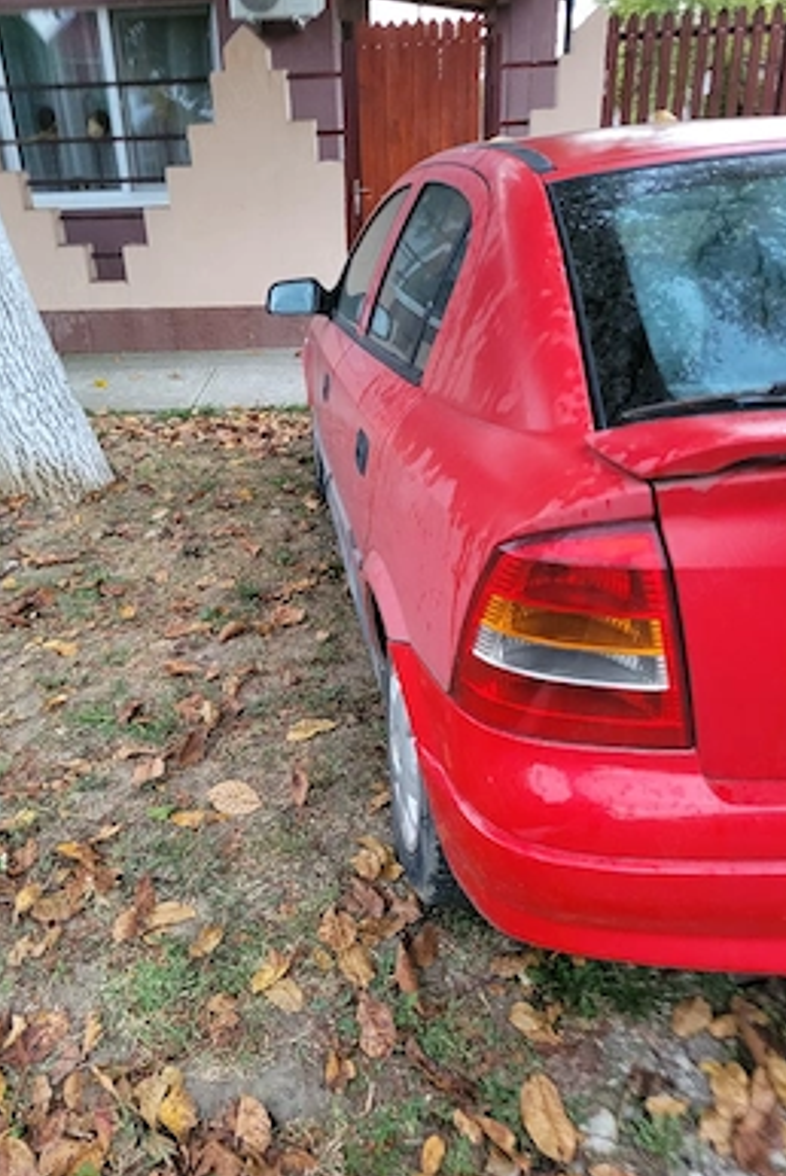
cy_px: 582
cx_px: 338
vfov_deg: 65.4
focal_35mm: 28
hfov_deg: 46.3
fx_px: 915
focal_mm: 5.4
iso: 250
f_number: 1.8
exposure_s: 1/50
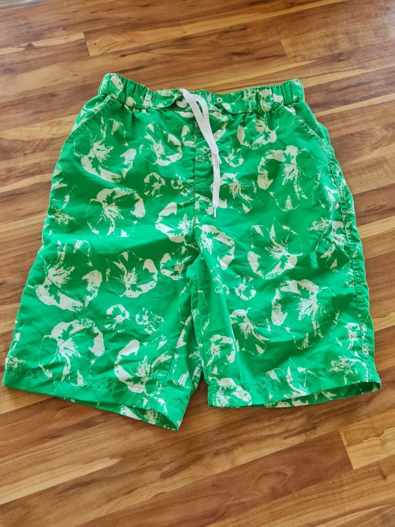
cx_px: 198
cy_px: 264
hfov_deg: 53.0
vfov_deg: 67.3
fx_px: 396
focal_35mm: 26
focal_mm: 5.4
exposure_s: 1/60
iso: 200
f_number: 1.8
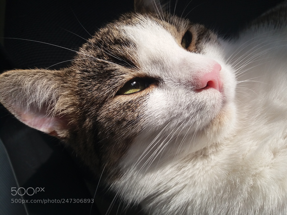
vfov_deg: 49.7
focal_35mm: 28
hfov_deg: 63.4
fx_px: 232
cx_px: 144
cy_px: 108
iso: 64
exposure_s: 1/518
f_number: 1.9
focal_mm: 3.7
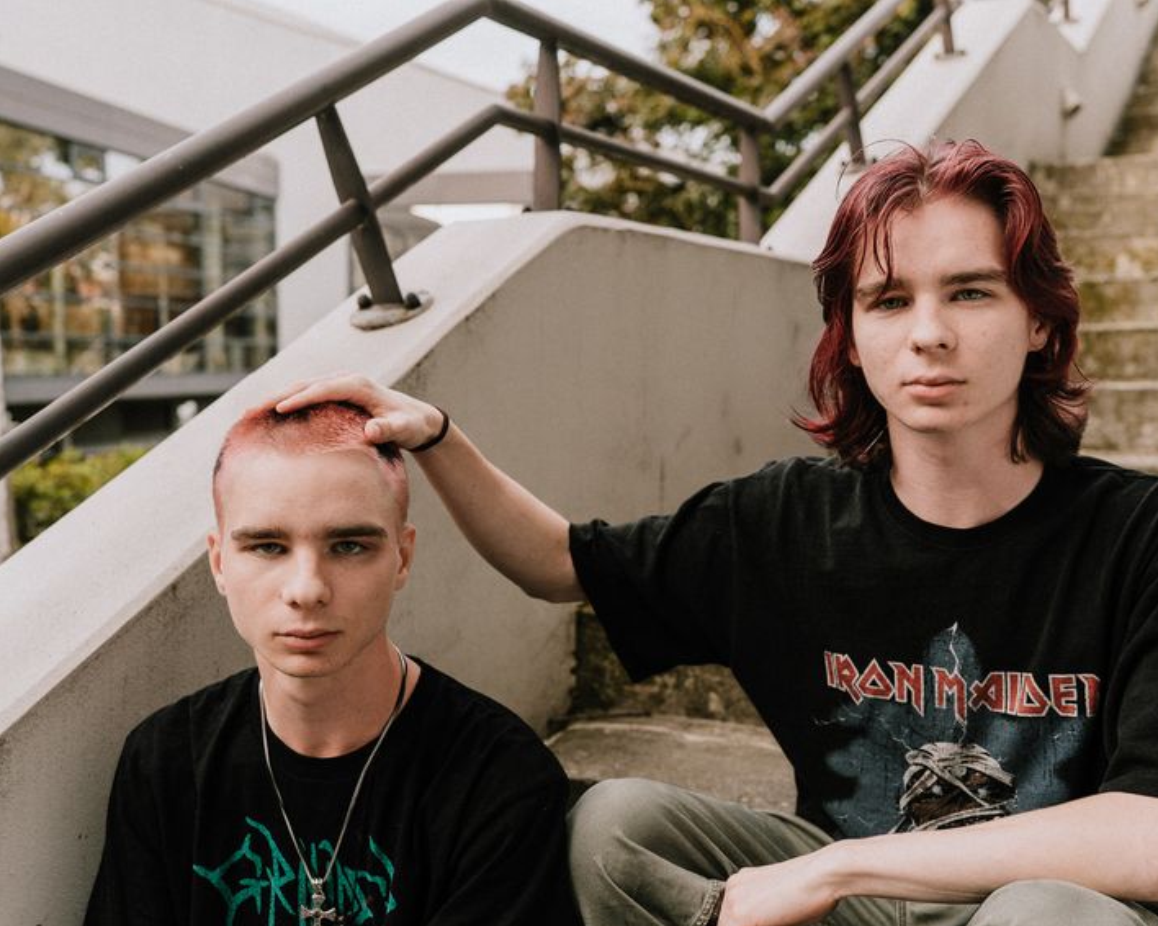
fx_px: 1371
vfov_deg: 37.3
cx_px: 600
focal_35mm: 40
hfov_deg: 45.8
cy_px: 469
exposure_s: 1/200
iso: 400
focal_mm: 35
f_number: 3.5
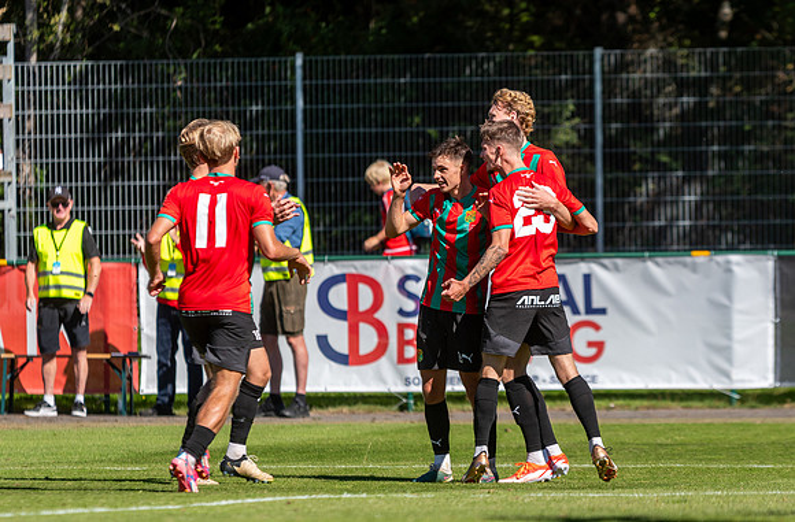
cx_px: 486
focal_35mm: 403
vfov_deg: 3.4
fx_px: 8858
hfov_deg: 5.1
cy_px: 324
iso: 180
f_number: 3.5
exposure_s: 1/2000
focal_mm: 200
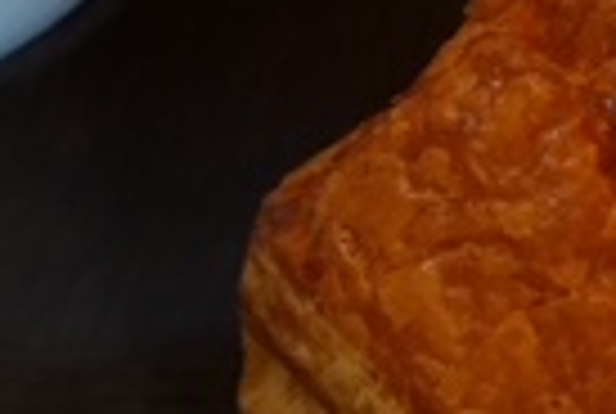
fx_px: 1921
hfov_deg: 15.6
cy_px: -166
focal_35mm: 112
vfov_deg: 11.9
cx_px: 1111
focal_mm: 9
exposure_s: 1/30
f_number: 2.8
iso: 800
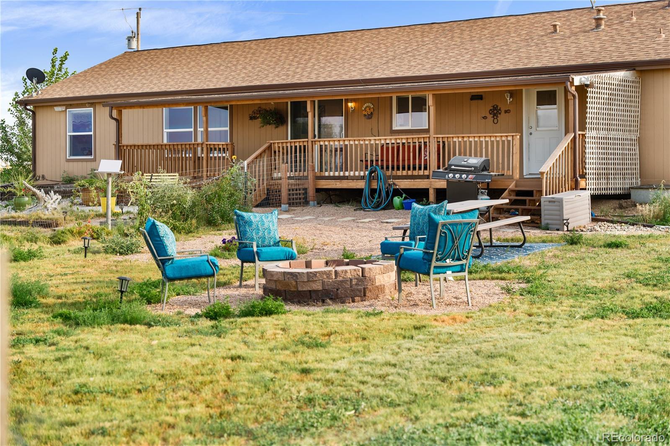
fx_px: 1172
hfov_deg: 31.9
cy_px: 223
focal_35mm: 63
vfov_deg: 21.6
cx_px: 335
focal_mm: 63
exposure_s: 1/100
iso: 250
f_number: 3.2
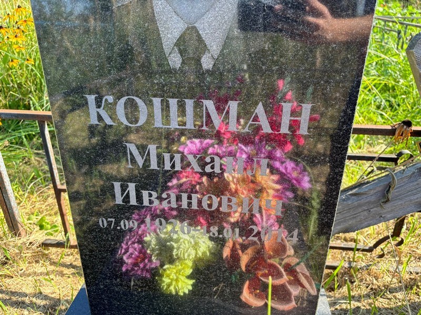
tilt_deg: -25.0
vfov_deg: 53.1
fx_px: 316
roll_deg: +1.2
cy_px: 158
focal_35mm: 26
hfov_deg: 67.3
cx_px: 210
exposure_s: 1/282
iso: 50
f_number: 1.6
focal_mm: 5.96
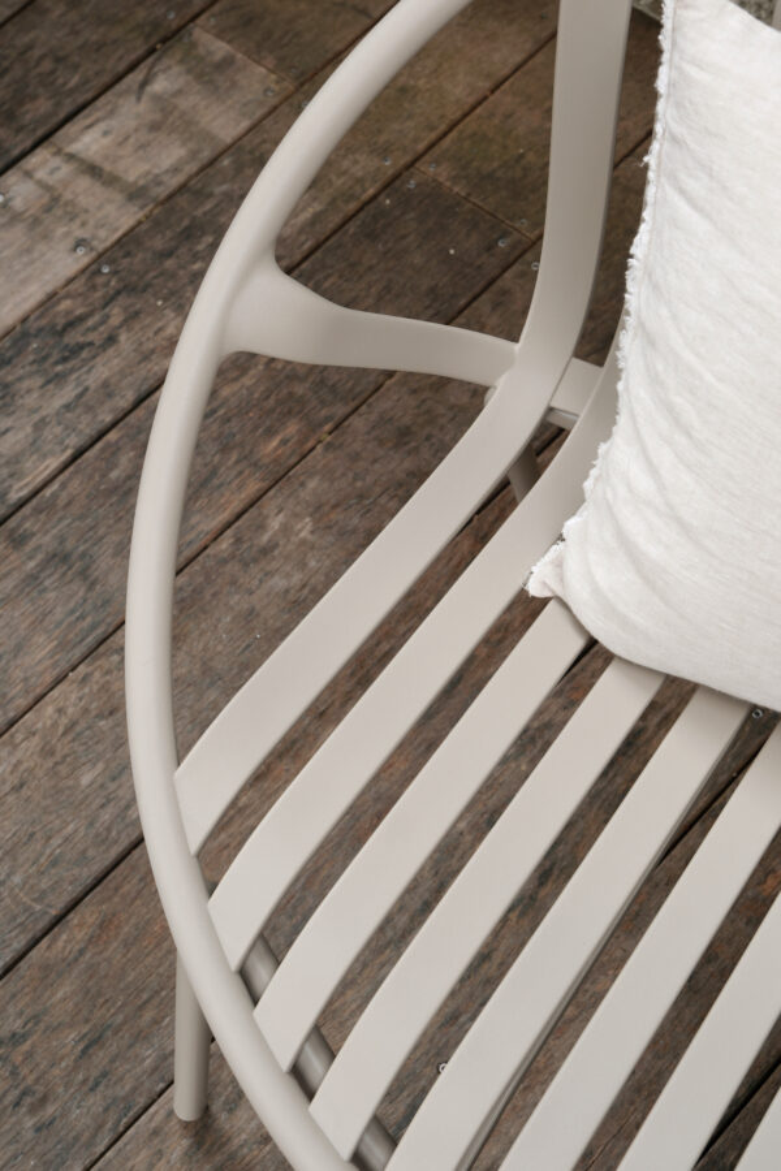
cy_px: 586
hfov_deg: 26.5
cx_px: 390
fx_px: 1659
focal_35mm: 51
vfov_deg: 38.9
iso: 125
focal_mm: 34.2
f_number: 4
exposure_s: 1/56
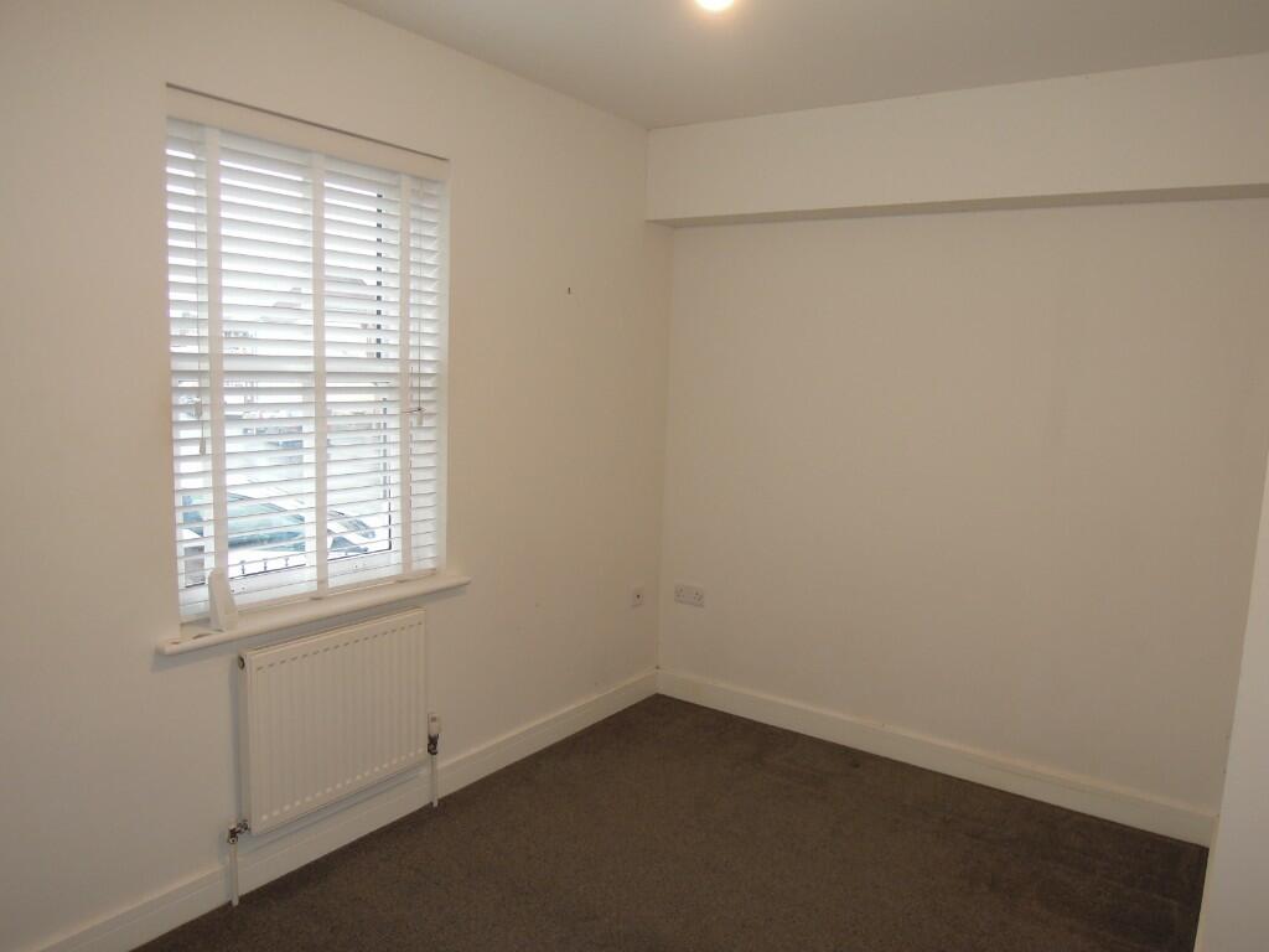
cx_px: 634
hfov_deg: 71.6
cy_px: 476
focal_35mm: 24
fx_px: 880
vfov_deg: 56.8
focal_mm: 4.3
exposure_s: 1/40
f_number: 2.8
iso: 180
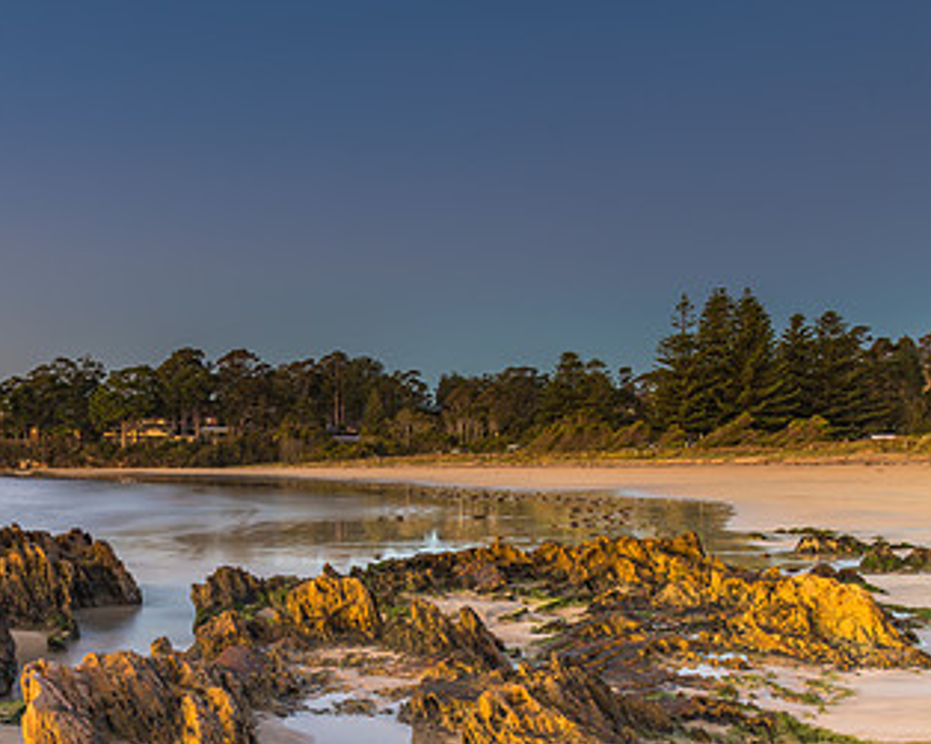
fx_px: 1184
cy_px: 541
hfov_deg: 42.0
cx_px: 270
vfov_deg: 34.3
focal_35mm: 43
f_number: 8
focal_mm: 24
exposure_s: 13
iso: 80
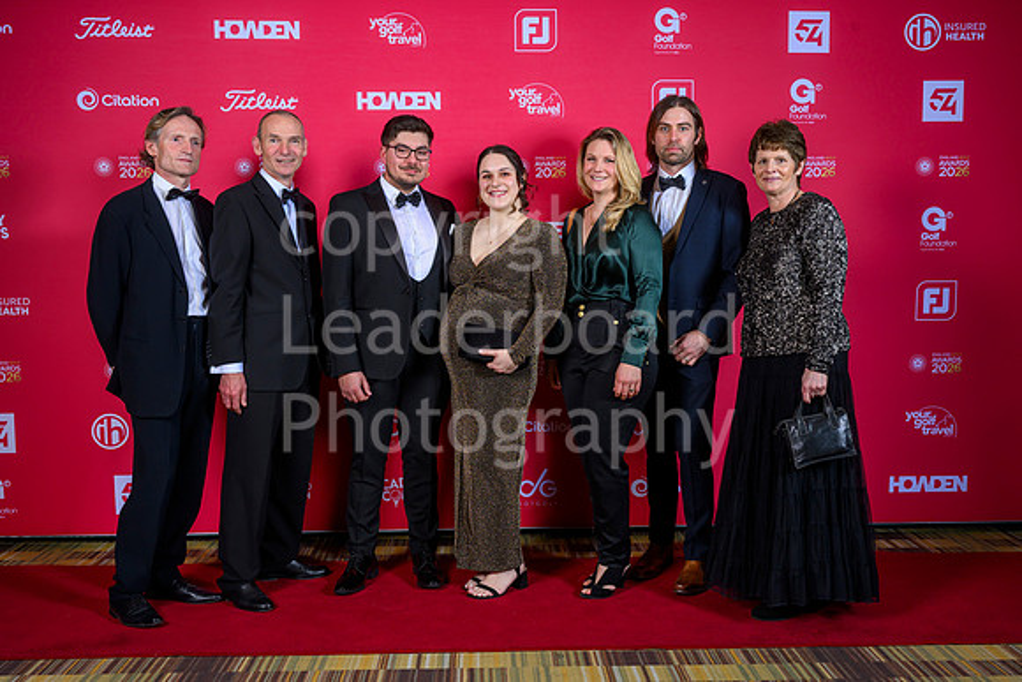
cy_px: 341
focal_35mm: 34
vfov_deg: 38.4
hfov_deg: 55.1
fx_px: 980
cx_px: 511
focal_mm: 34.5
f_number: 7.1
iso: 250
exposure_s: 1/160
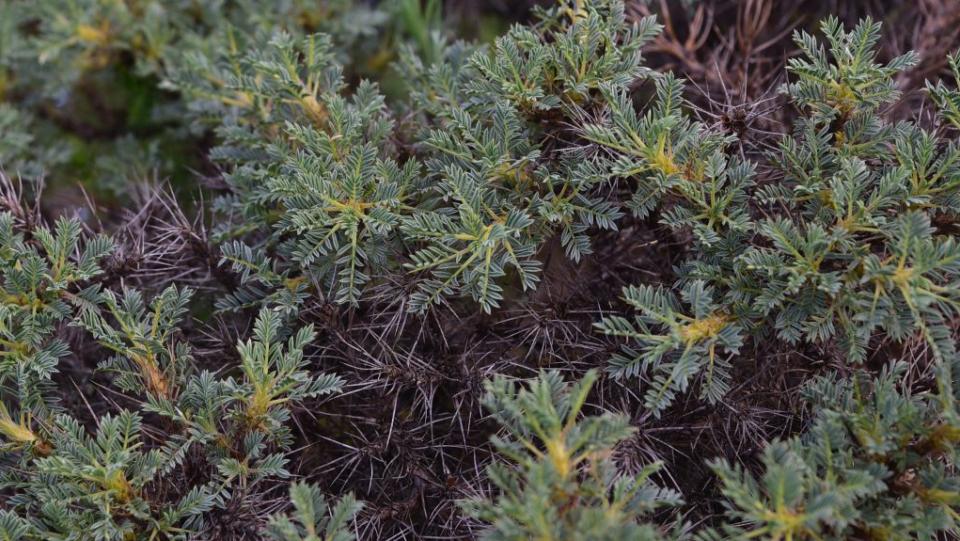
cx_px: 459
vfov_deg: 12.6
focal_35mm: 96
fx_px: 2444
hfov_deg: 22.2
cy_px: 257
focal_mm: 72
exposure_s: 1/125
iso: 200
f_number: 7.1
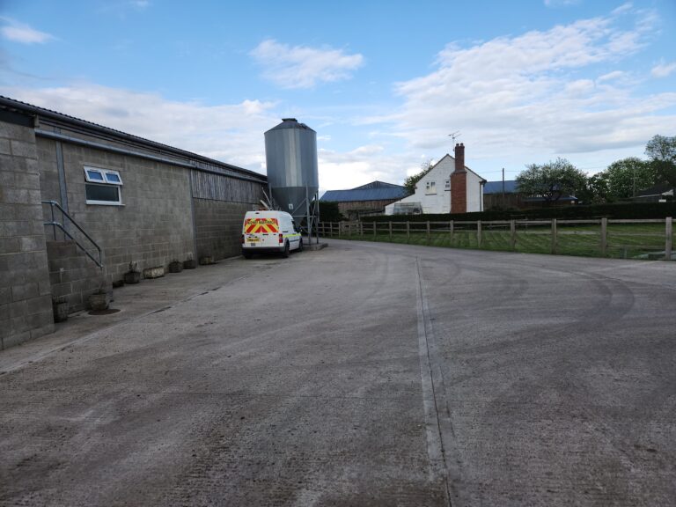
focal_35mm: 23
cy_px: 254
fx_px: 449
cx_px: 338
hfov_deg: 73.9
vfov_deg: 58.9
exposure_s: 1/767
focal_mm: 5.4
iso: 20
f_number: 1.8
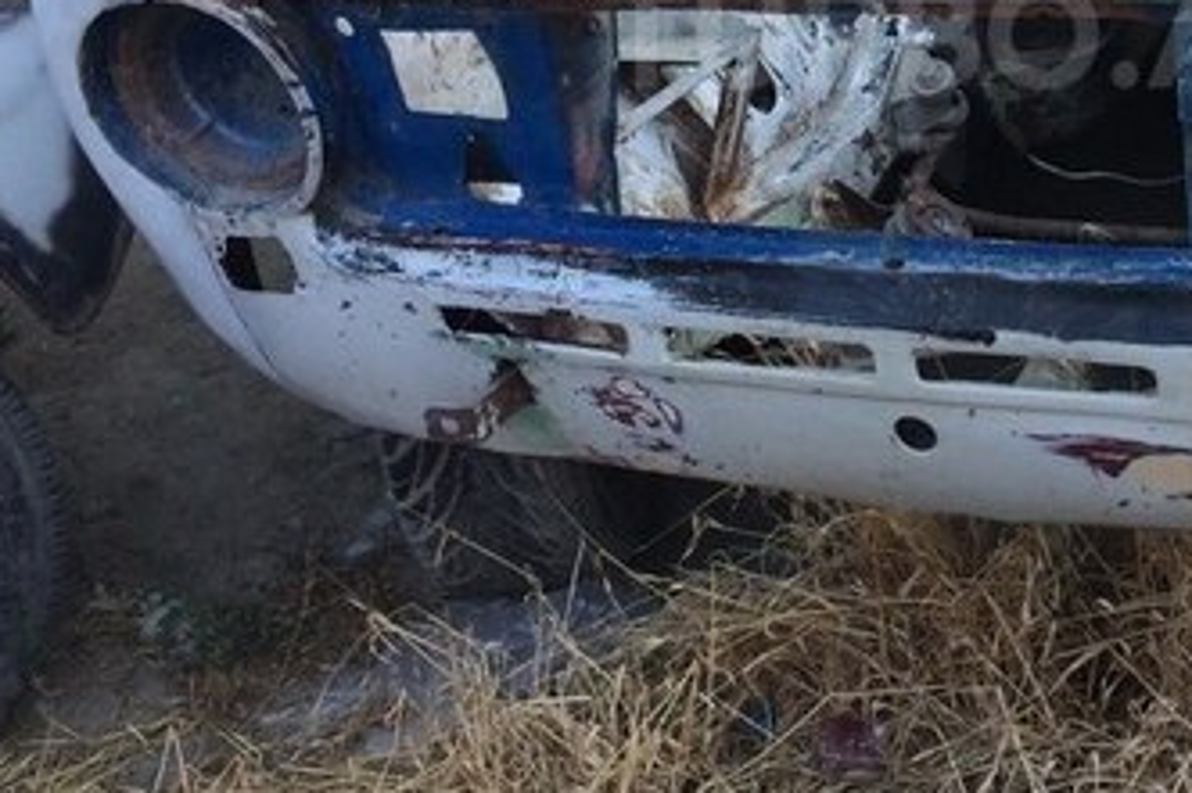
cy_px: 34
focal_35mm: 60
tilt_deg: -29.4
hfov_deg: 32.4
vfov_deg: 21.9
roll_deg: -1.4
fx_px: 1986
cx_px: 973
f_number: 2.2
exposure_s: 1/253
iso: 32
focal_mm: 4.15
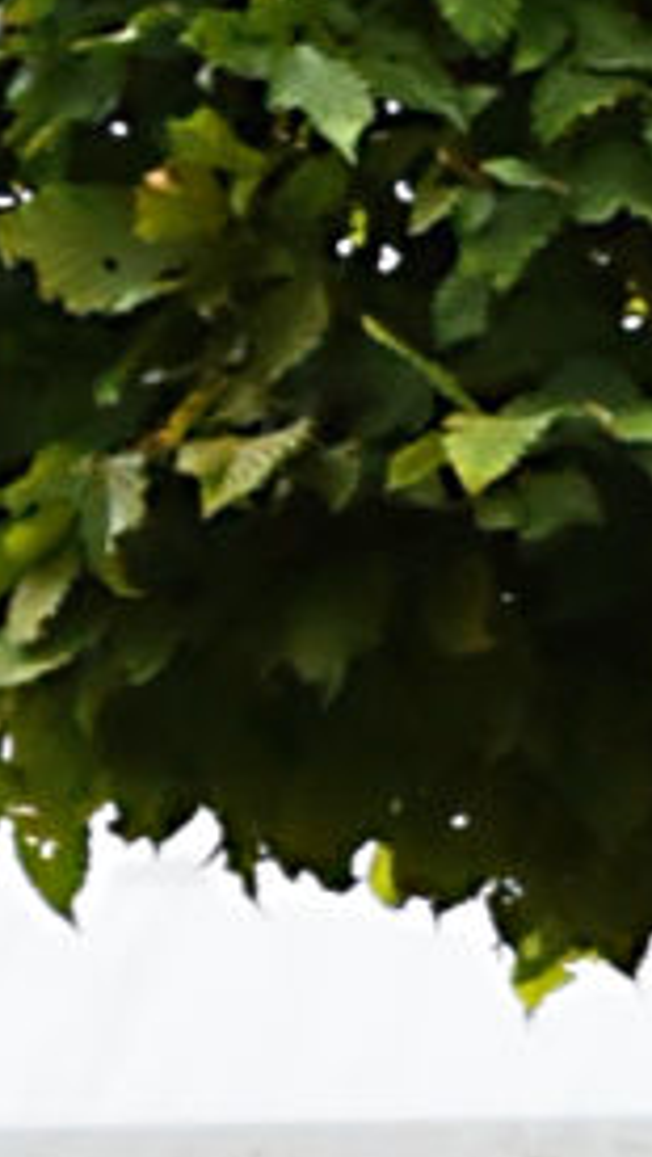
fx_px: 13871
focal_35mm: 452
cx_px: 1241
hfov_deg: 2.7
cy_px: 2554
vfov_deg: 4.7
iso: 640
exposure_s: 1/400
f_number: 8
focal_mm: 66
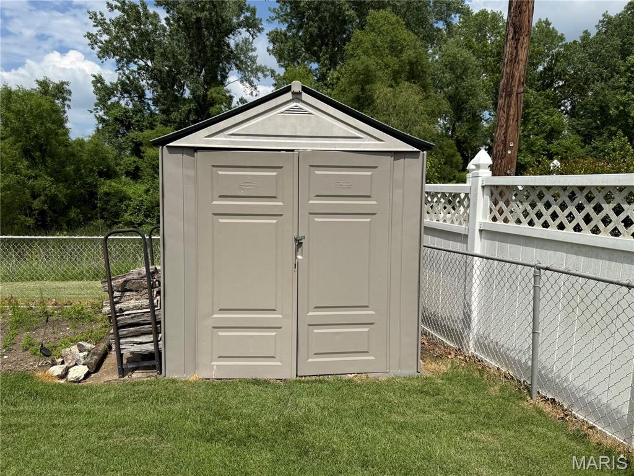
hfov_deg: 71.6
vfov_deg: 56.8
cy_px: 238
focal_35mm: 24
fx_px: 440
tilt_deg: -6.5
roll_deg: -1.2
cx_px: 317
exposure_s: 1/7353
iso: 80
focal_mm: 6.76
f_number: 1.78
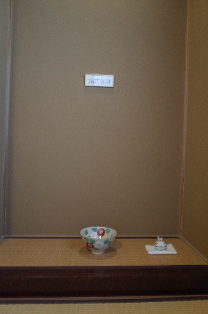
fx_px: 244
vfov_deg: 65.6
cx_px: 104
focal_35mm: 28
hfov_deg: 46.2
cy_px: 157
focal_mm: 18.3
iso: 800
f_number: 5.6
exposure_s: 1/6
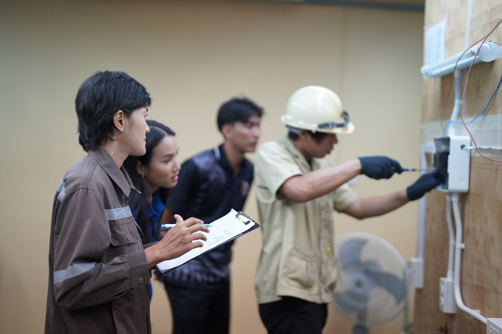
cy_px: 167
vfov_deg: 27.0
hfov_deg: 39.6
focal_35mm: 50
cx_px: 251
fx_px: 697
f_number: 1.2
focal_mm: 50
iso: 2500
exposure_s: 1/1600
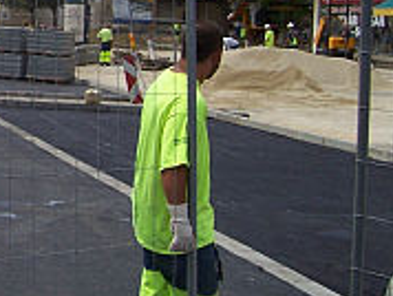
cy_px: -13
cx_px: -82
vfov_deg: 16.8
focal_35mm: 86
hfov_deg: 21.1
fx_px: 978
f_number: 5.6
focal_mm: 5.6
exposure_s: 1/750
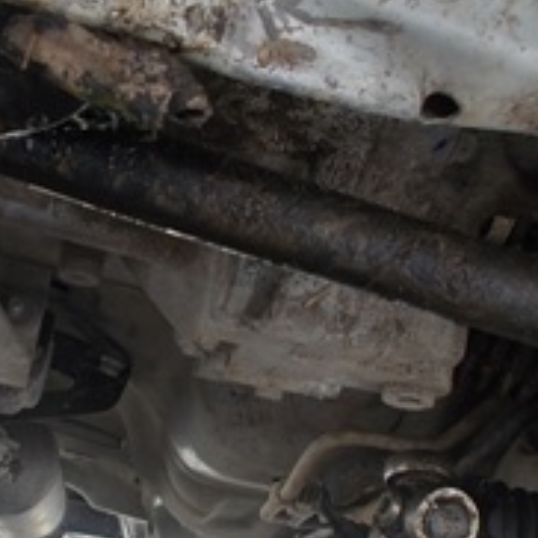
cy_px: 337
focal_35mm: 61
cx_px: 115
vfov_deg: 28.1
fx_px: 1073
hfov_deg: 27.6
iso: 80
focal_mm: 4
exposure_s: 1/80
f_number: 2.7
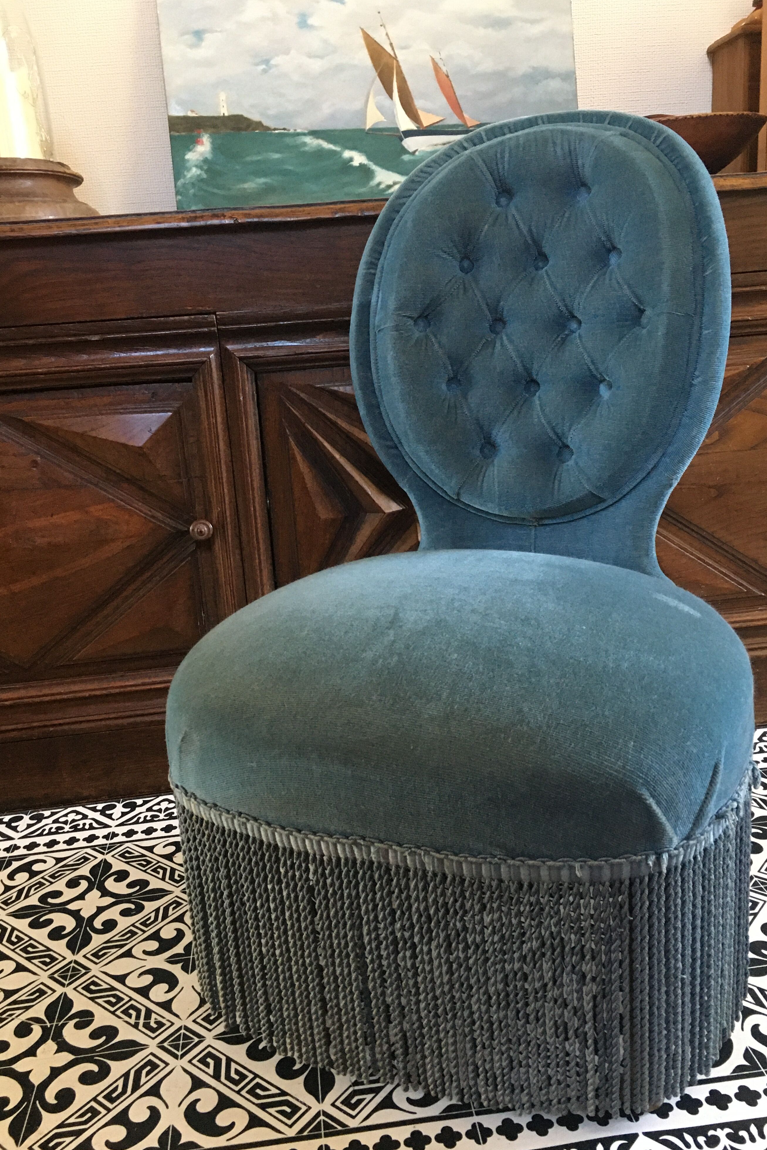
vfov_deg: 60.3
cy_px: 575
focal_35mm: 31
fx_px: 991
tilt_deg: -16.3
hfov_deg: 42.3
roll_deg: +3.9
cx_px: 382
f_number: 2.2
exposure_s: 1/17
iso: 250
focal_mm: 4.15
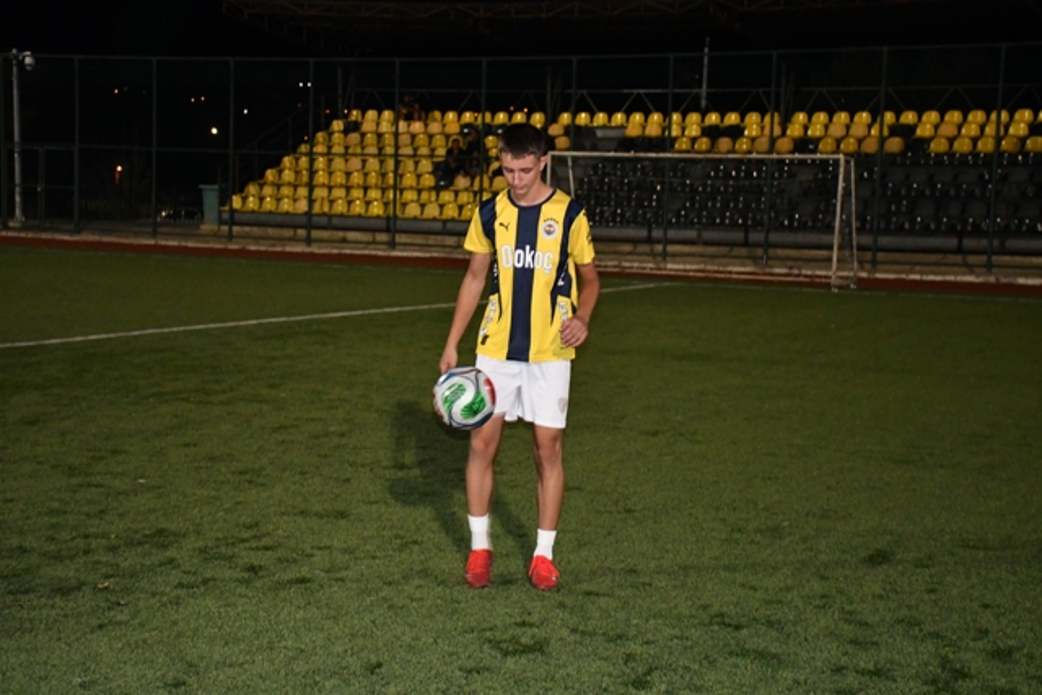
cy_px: 348
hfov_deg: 33.4
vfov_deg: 22.6
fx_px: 1737
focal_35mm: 60
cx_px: 521
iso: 4000
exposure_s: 1/60
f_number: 4.5
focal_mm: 40
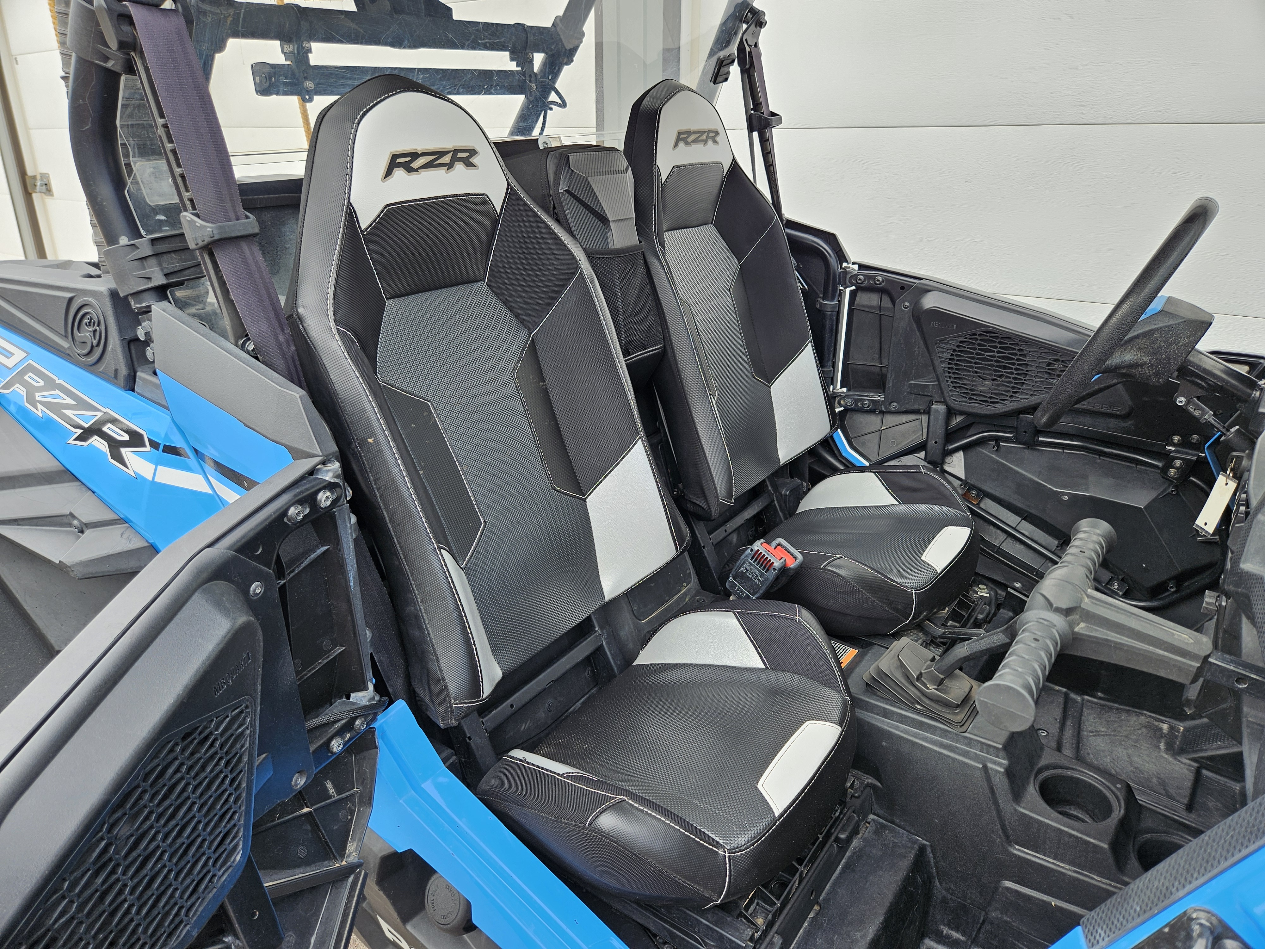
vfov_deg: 58.9
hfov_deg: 73.9
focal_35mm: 23
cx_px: 632
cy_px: 474
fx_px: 841
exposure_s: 1/311
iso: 25
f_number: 1.8
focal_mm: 5.4
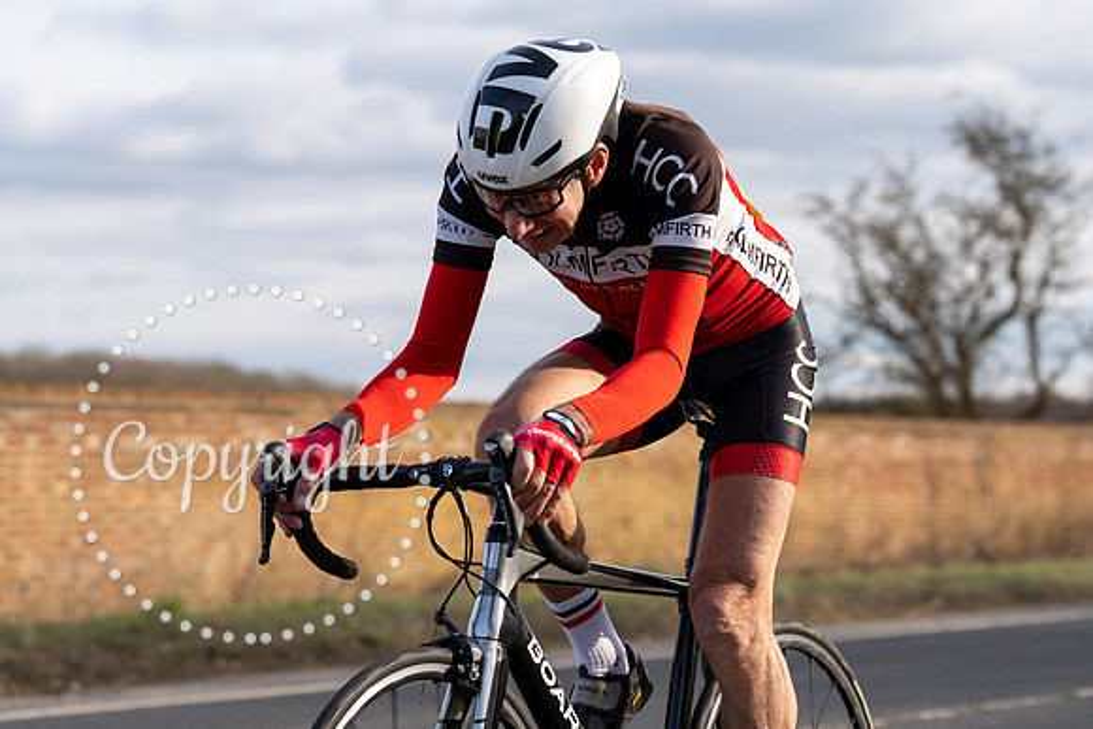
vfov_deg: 13.7
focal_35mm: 100
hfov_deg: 20.4
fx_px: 3028
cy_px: 291
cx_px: 657
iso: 100
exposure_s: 1/800
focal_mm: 83
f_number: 4
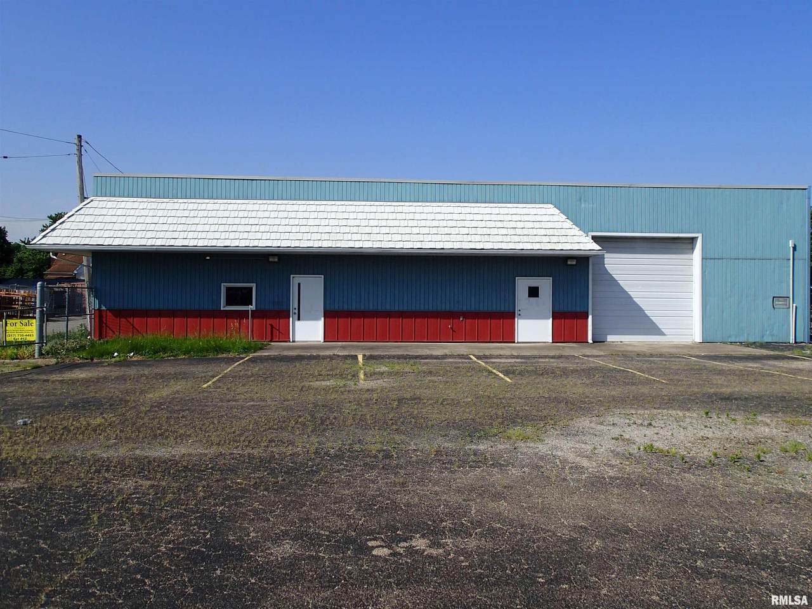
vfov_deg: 49.7
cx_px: 406
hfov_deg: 63.4
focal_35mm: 28
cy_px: 304
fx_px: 657
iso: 100
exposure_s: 1/200
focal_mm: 5.14
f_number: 9
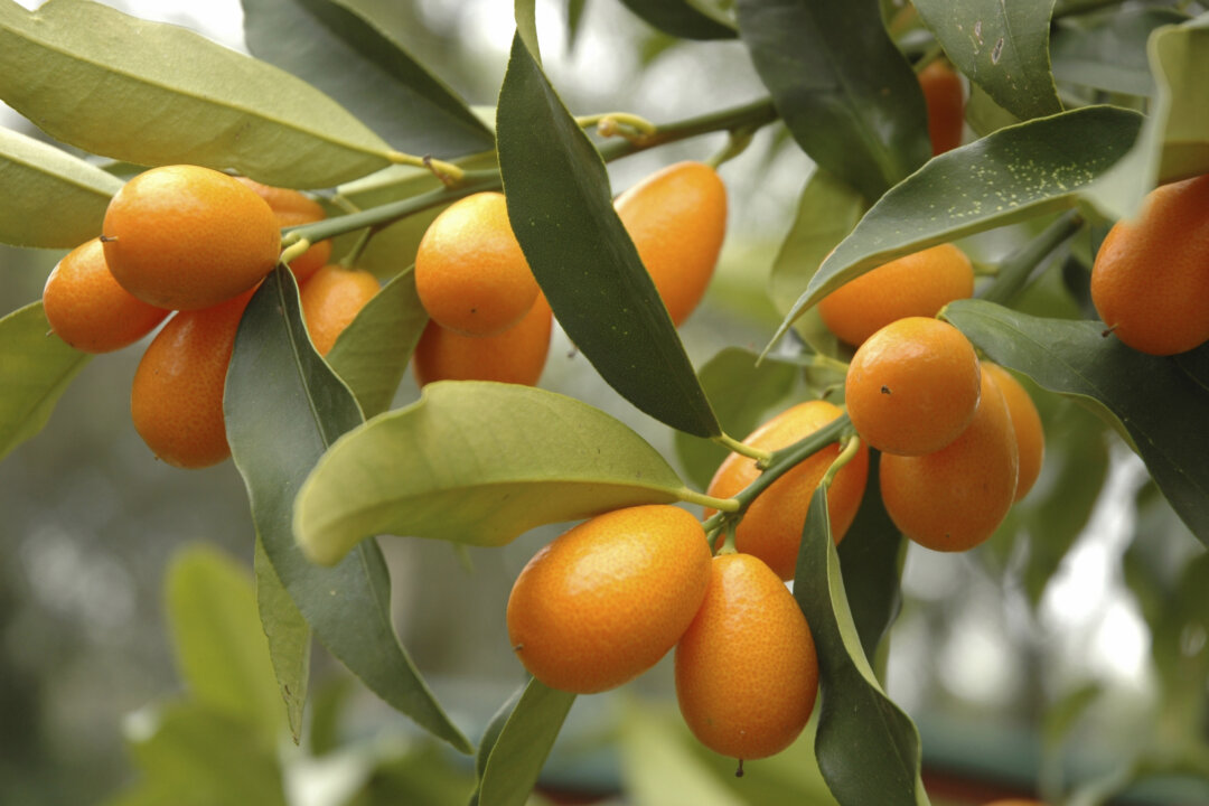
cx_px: 604
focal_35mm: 90
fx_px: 3022
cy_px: 403
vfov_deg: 15.2
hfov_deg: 22.6
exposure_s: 1/125
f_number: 4.5
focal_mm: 60
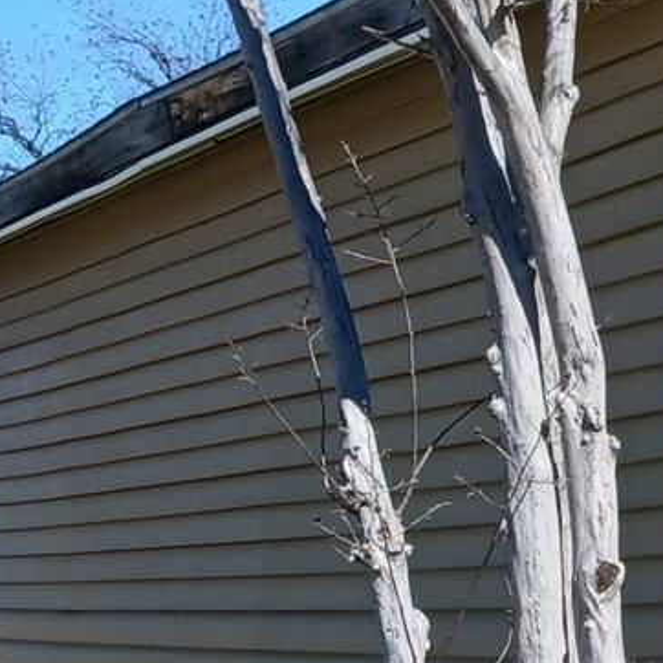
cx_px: 1214
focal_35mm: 135
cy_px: 522
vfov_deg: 12.9
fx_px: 2925
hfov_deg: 11.9
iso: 20
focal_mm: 4
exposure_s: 1/273
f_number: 1.8
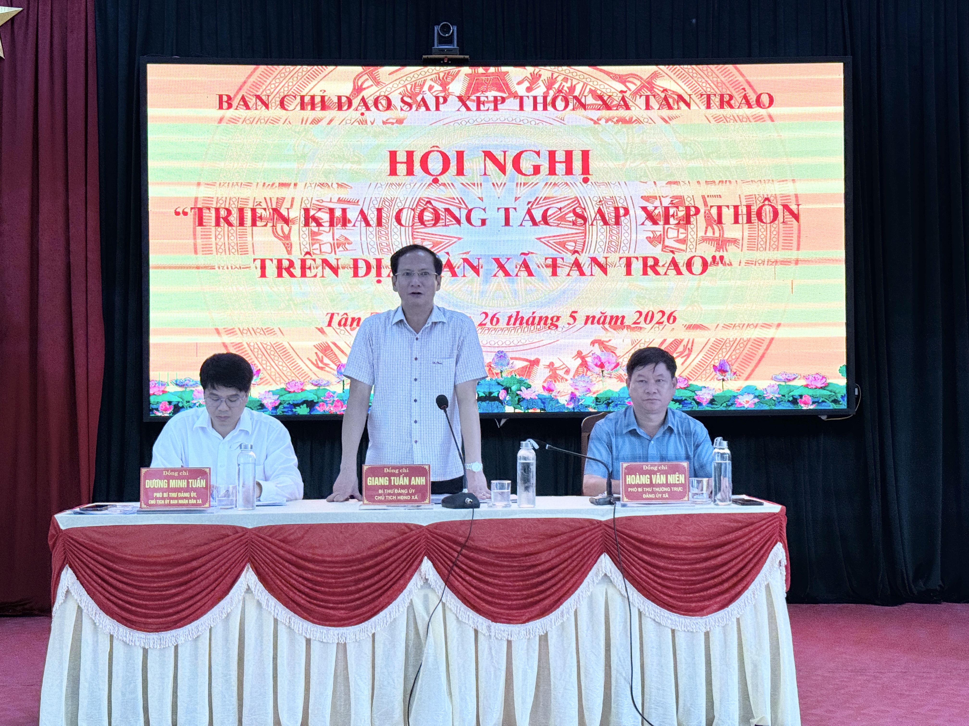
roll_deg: +0.9
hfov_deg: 39.7
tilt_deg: +1.1
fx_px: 1344
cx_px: 484
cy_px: 363
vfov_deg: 30.3
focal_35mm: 48
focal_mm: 6.76
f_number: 1.78
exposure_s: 1/240
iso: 64
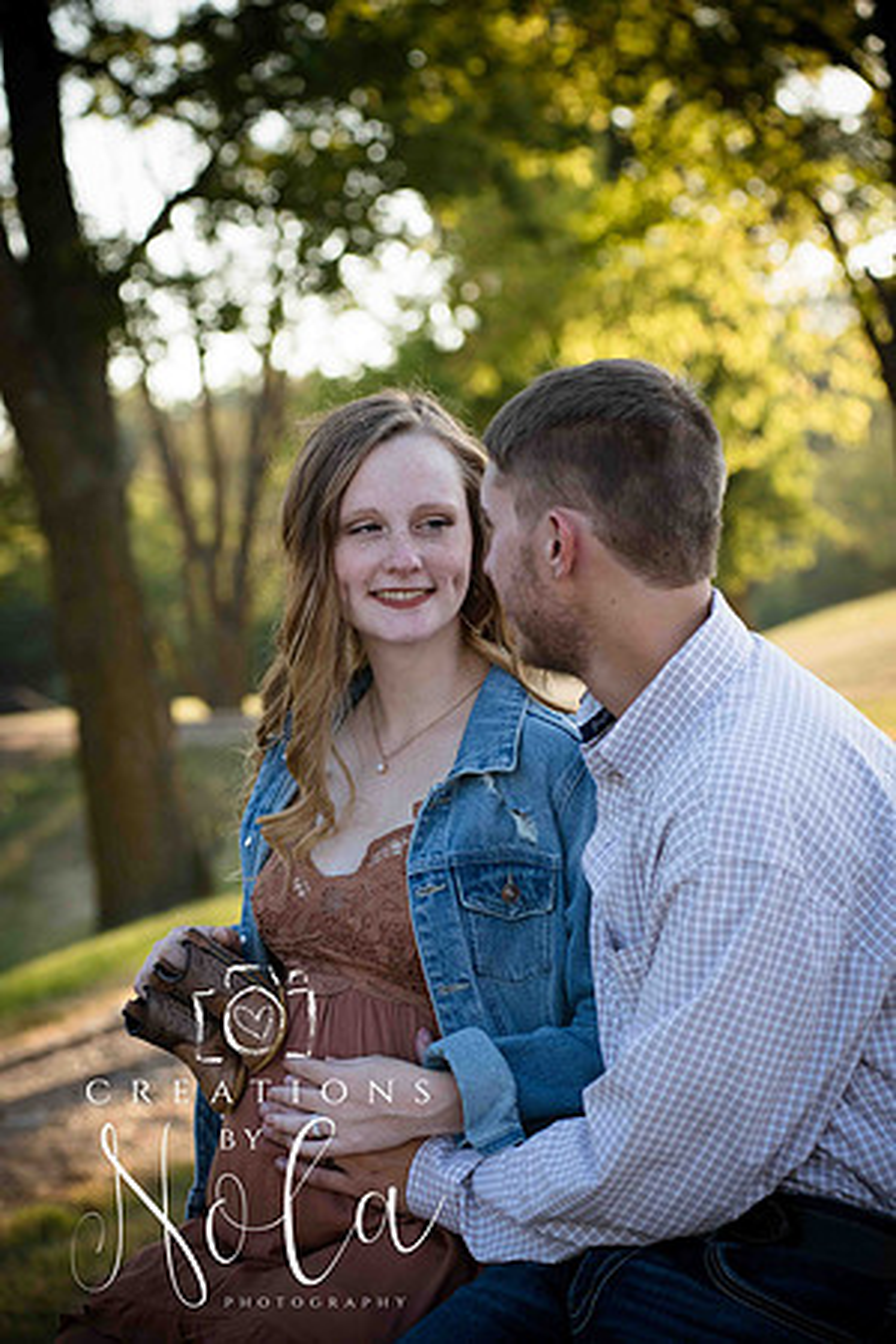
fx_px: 2986
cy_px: 672
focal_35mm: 80
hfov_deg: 17.1
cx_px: 448
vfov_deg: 25.4
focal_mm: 80
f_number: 5.6
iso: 500
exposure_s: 1/640
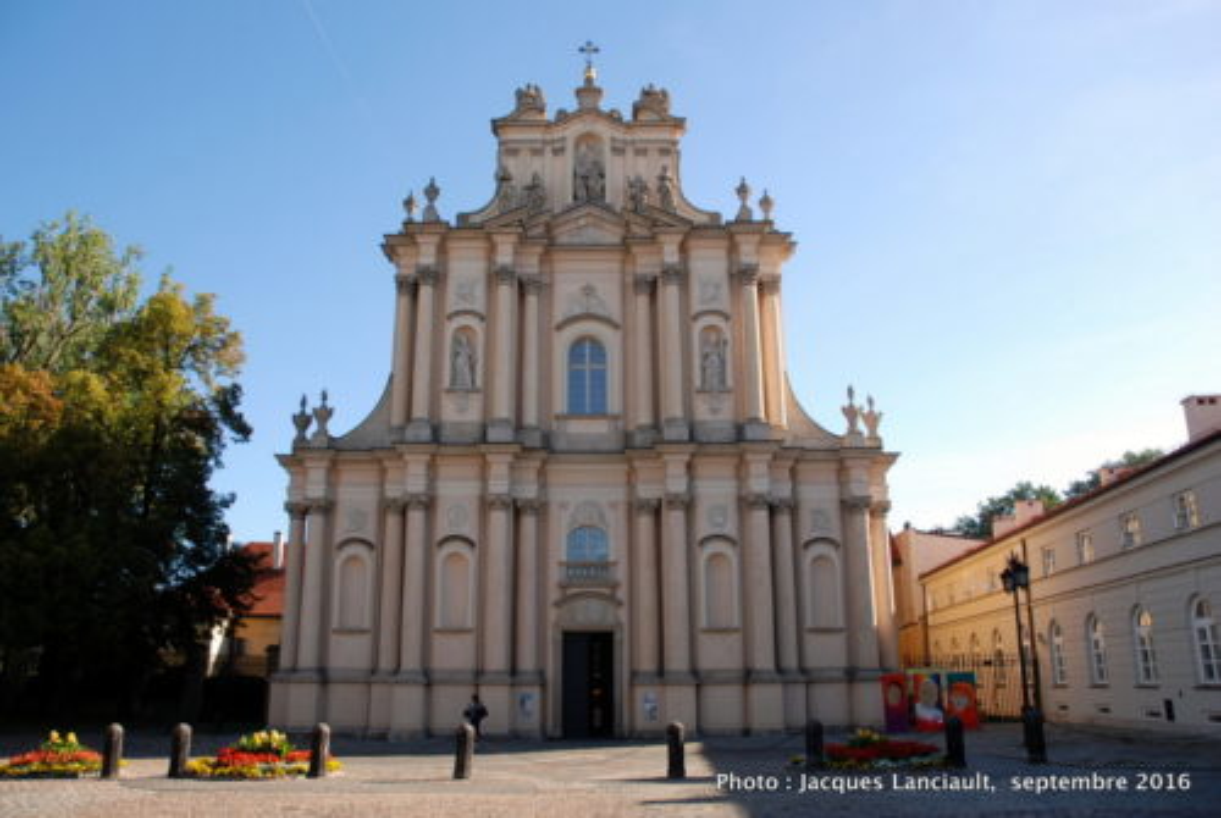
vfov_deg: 48.1
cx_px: 610
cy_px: 409
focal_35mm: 27
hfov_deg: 67.3
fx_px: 917
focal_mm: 18
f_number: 6.3
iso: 100
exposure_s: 1/160
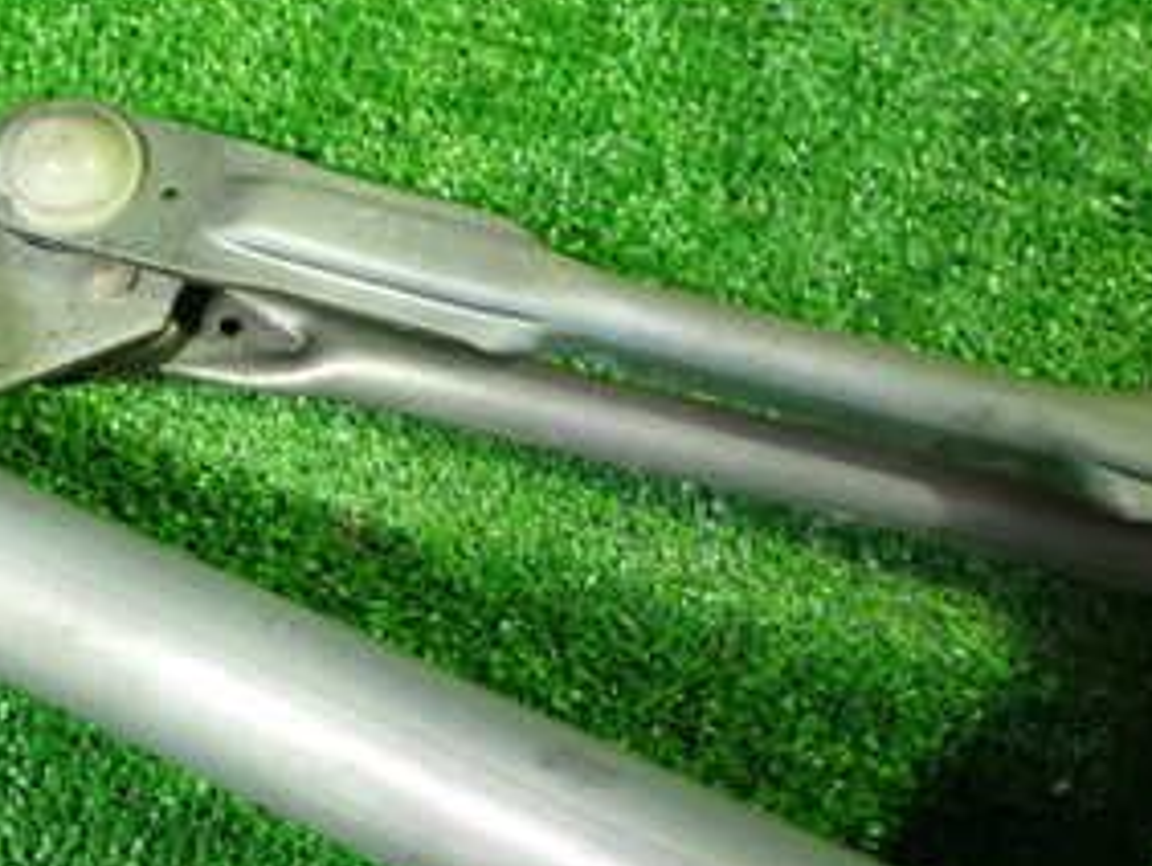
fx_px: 2265
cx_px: 143
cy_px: 466
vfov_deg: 21.6
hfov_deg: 27.6
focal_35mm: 68
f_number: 2.4
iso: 640
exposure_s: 1/30
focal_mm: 5.79
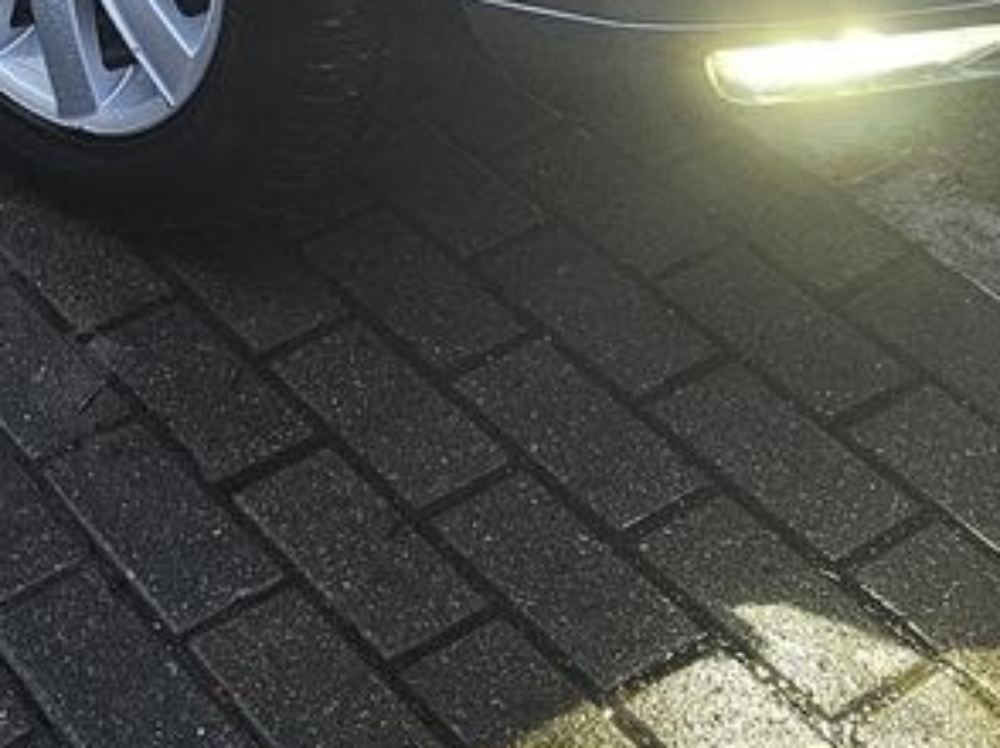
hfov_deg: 20.5
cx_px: 122
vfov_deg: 13.5
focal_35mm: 94
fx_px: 2713
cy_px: -745
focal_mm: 6.3
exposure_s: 1/40
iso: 640
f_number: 1.7
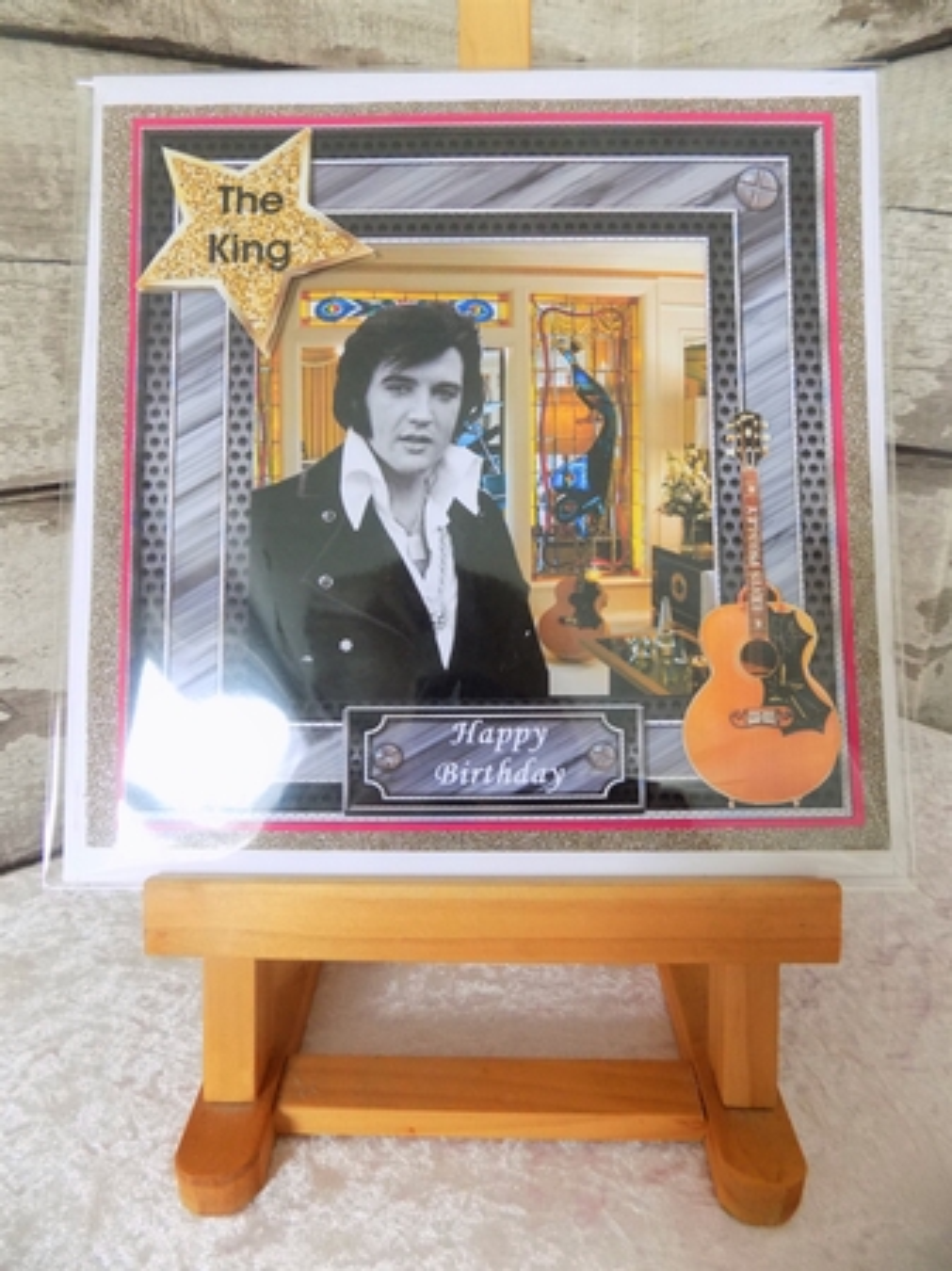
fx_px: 844
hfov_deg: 58.8
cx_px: 476
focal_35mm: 23
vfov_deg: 74.0
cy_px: 636
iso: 280
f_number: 3.1
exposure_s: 1/30
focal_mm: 4
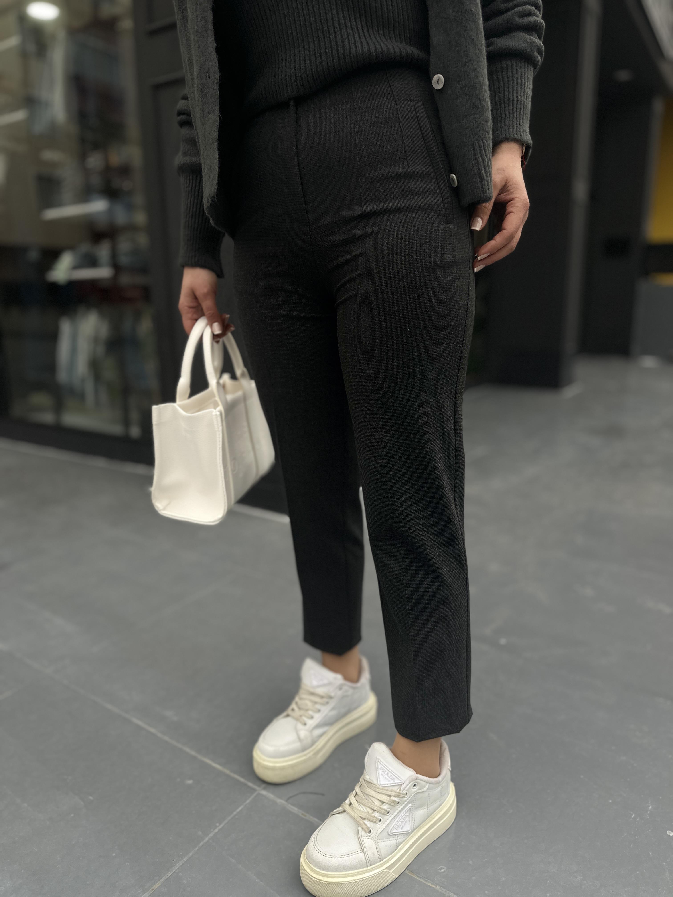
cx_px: 336
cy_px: 448
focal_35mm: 24
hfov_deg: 56.8
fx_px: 622
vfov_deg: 71.6
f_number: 1.78
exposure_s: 1/213
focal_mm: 6.86
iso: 64
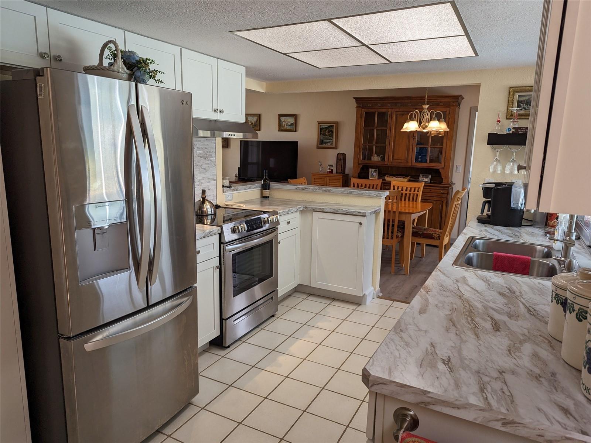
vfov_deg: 56.8
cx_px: 296
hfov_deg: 71.6
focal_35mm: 24
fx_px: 410
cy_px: 222
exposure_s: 1/126
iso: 45
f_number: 1.85
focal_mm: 6.81
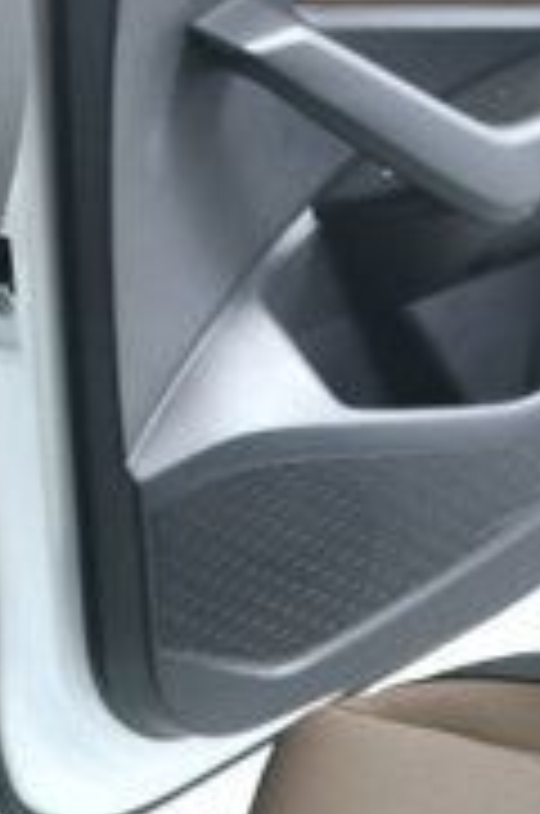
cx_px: 828
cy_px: 1196
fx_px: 3455
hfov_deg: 8.7
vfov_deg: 12.8
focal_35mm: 153
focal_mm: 18
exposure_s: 1/160
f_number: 4
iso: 100
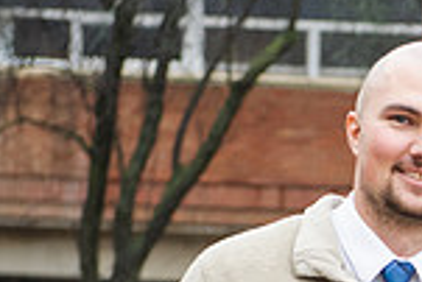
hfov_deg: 7.5
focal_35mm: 268
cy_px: 431
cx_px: 651
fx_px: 3145
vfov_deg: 5.1
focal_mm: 70
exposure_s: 1/400
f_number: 4.5
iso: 640
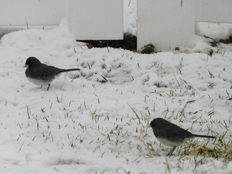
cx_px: 116
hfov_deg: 3.1
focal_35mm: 650
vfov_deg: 2.3
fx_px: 4356
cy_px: 87
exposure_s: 1/250
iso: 140
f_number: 5.6
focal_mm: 116.5
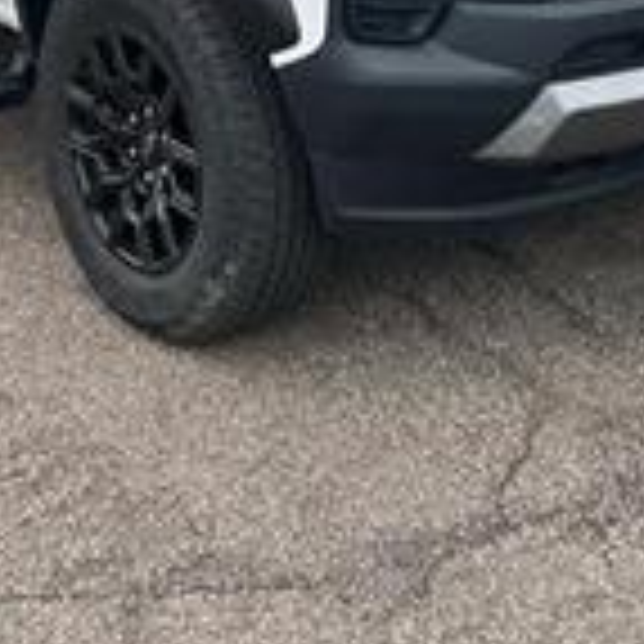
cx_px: 365
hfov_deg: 21.4
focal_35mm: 81
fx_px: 1705
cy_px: -135
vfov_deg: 20.0
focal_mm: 5.7
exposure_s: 1/1009
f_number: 1.5
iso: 50
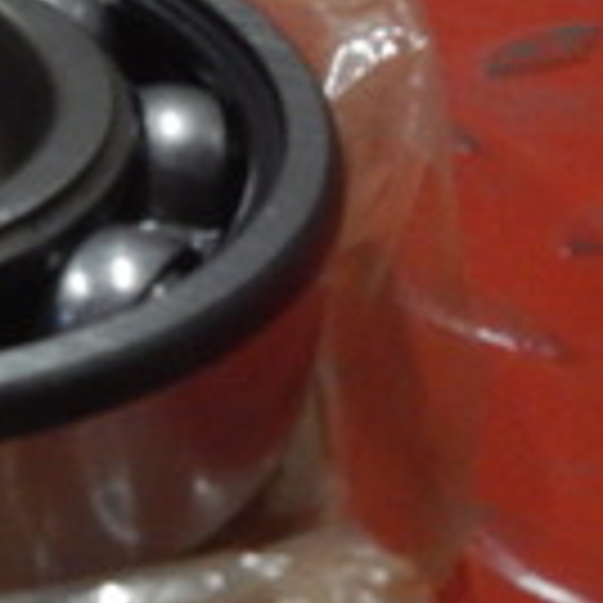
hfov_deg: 13.7
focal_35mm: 118
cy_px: 207
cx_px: -364
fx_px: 2326
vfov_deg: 14.8
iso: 400
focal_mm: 5
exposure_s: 1/30
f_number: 3.9
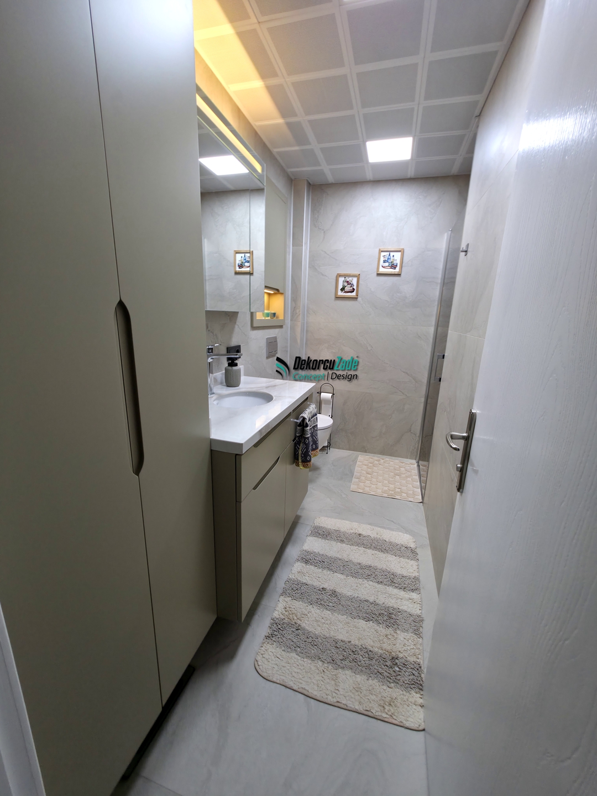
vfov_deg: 106.2
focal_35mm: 13
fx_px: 299
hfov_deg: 89.9
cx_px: 298
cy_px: 398
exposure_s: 1/100
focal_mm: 2.2
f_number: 1.9
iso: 64
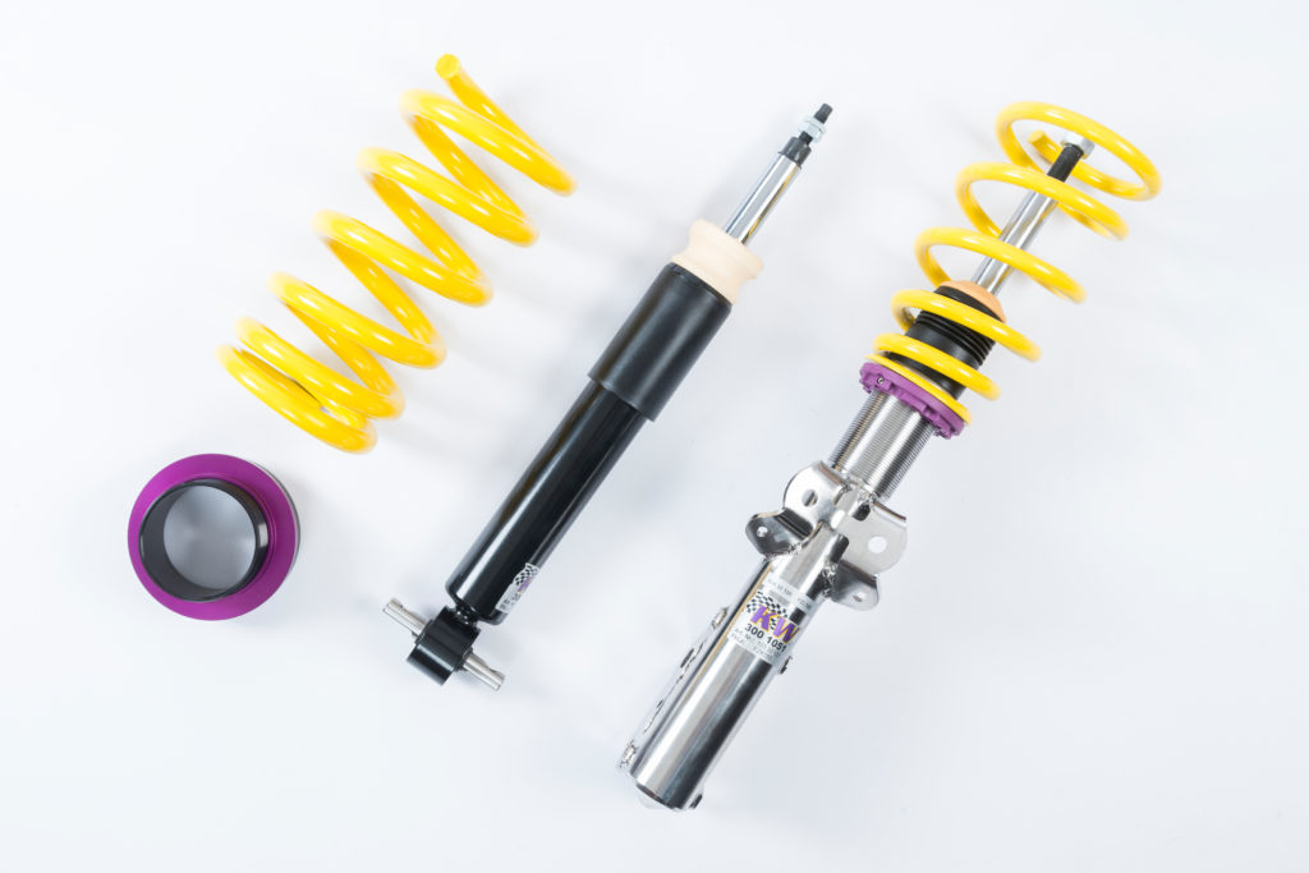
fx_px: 1745
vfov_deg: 28.1
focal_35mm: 48
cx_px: 654
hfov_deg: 41.1
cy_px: 436
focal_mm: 48
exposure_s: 1/100
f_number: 14
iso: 320
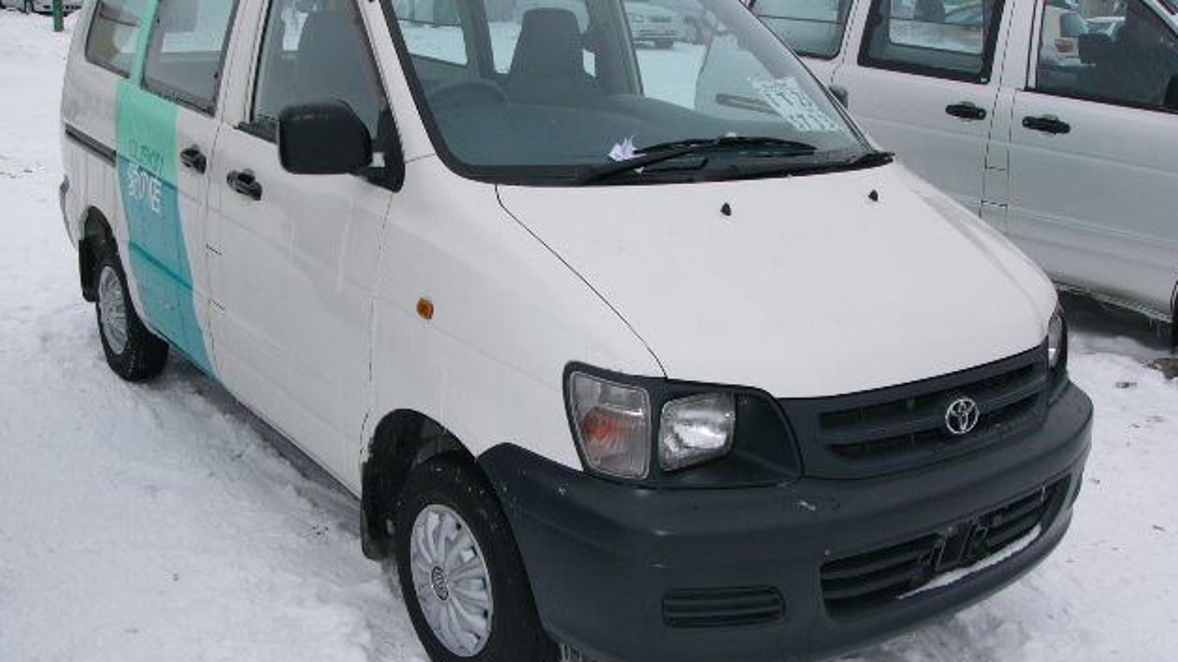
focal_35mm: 40
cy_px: 330
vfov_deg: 29.7
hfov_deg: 50.5
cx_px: 585
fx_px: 1249
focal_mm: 6
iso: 50
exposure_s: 1/160
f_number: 4
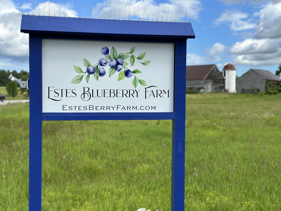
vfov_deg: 30.3
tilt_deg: -2.8
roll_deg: -1.1
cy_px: 106
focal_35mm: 48
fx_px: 390
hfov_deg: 39.7
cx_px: 140
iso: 80
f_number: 1.78
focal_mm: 6.86
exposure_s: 1/6211
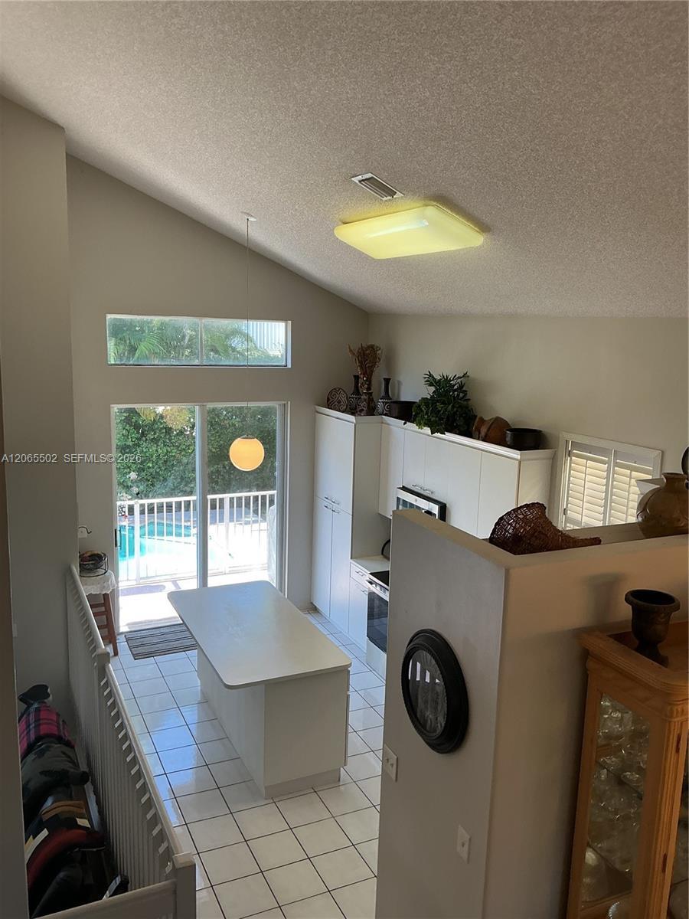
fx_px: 770
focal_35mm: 29
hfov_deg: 48.2
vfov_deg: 61.7
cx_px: 344
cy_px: 460
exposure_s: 1/120
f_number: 1.8
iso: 40
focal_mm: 3
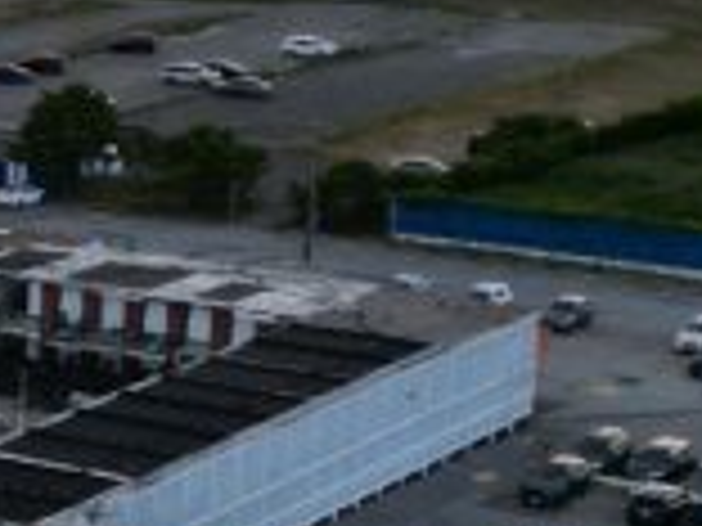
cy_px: 378
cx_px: -506
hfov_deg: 11.3
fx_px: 3326
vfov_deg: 9.0
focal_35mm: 164
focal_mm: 6.72
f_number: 1.7
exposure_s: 1/2000
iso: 100
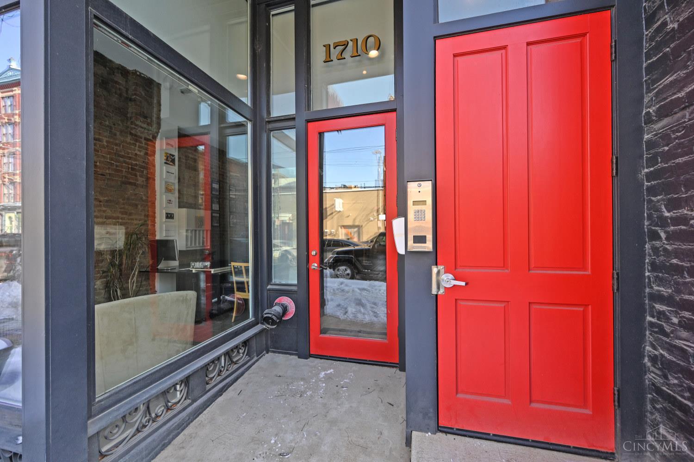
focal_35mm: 14
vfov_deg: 81.2
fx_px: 270
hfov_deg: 104.3
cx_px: 347
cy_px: 231
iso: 220
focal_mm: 14
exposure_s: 1/250
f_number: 4
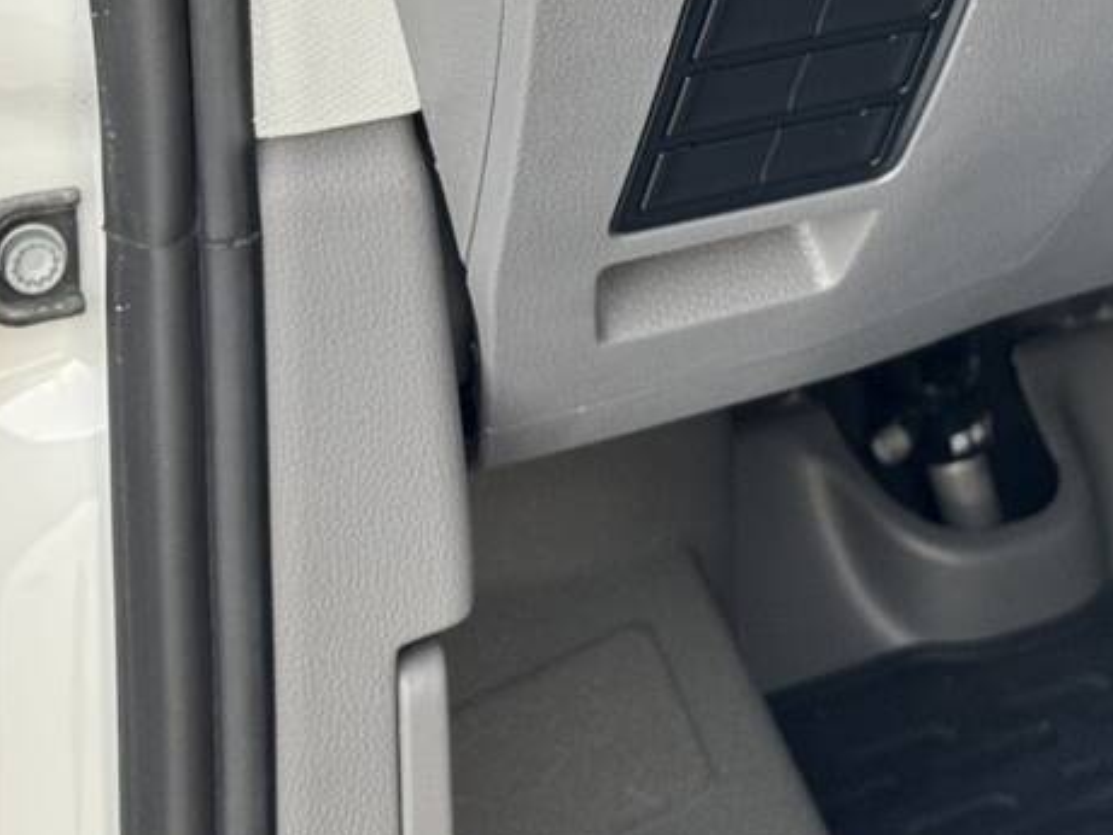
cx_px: 922
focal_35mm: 125
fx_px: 4020
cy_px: -208
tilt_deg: -19.1
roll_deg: -0.9
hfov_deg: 15.6
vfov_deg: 11.6
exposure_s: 1/73
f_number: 1.78
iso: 100
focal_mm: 6.76
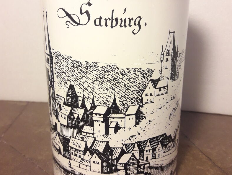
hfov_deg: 49.0
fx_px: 255
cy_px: 67
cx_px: 118
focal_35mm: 38
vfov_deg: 37.5
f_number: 1.9
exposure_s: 1/33
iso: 125
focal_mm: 3.7
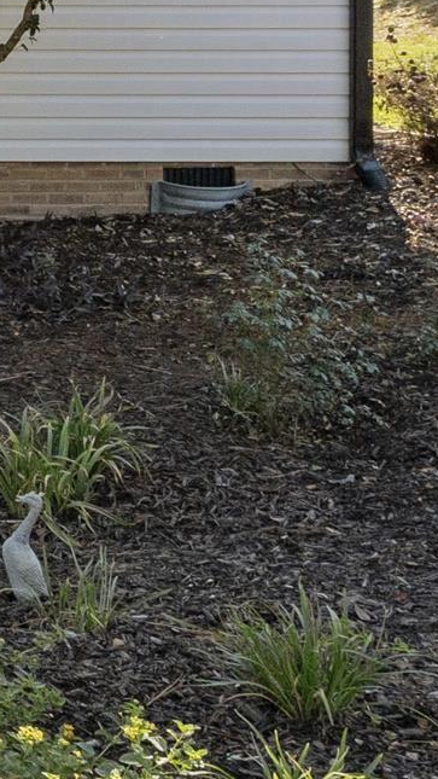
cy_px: -166
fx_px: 1383
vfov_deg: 27.5
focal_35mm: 67
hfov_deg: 11.0
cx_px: -897
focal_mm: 11
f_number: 6.3
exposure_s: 1/320
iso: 250
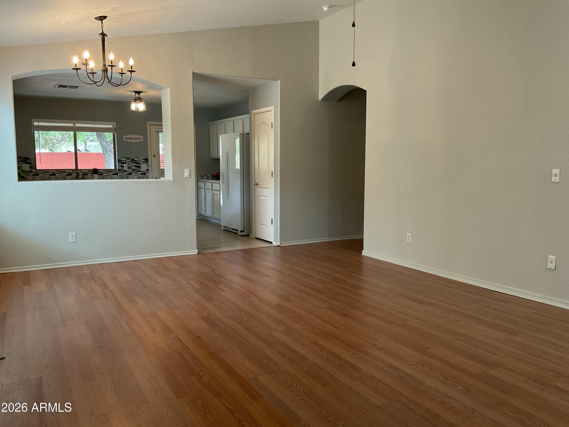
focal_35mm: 29
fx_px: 477
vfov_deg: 48.2
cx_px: 284
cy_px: 214
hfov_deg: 61.7
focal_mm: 3
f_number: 1.8
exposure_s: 1/60
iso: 100
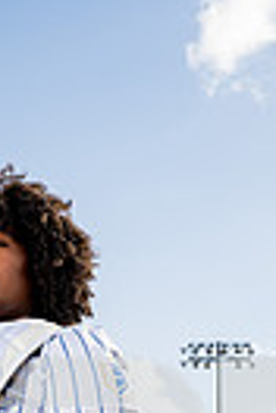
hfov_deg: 11.6
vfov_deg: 15.8
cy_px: 676
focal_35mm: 116
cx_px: -31
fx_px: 1334
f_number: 7.1
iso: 100
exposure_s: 1/250
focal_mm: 34
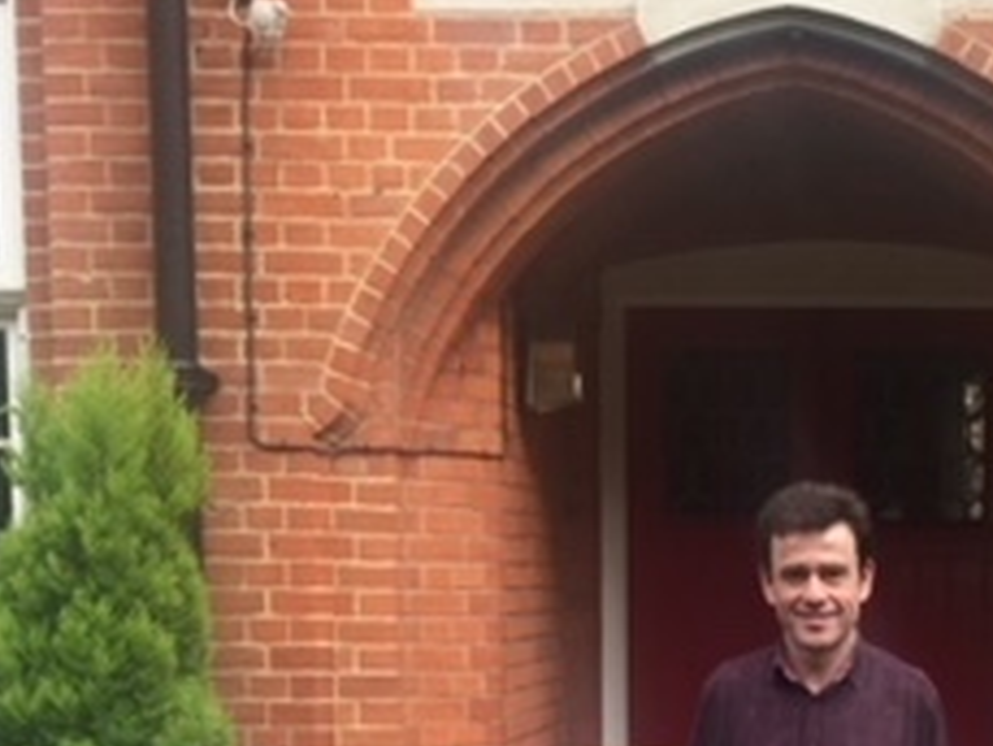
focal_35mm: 81
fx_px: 2325
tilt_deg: -7.4
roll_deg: -0.1
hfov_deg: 23.6
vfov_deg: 17.5
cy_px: 854
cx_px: 854
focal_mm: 4.15
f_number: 2.2
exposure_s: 1/451
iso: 32
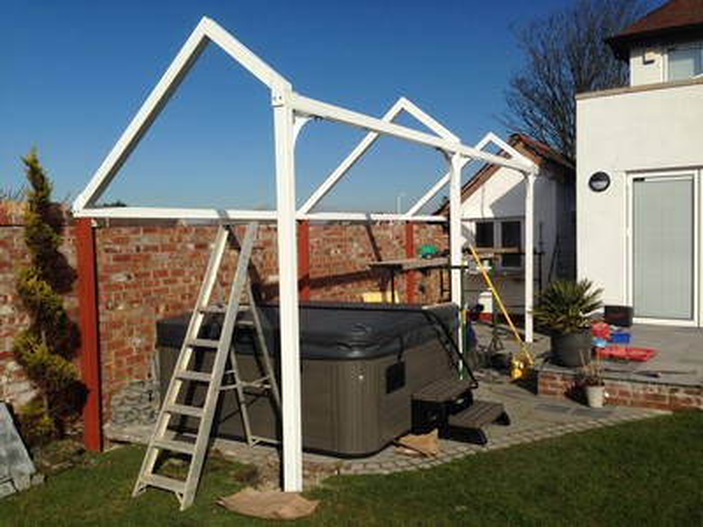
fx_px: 670
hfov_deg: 55.4
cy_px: 264
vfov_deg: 42.9
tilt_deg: -2.5
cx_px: 352
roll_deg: +0.0
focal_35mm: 33
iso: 50
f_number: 2.4
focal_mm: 4.12
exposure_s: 1/3876
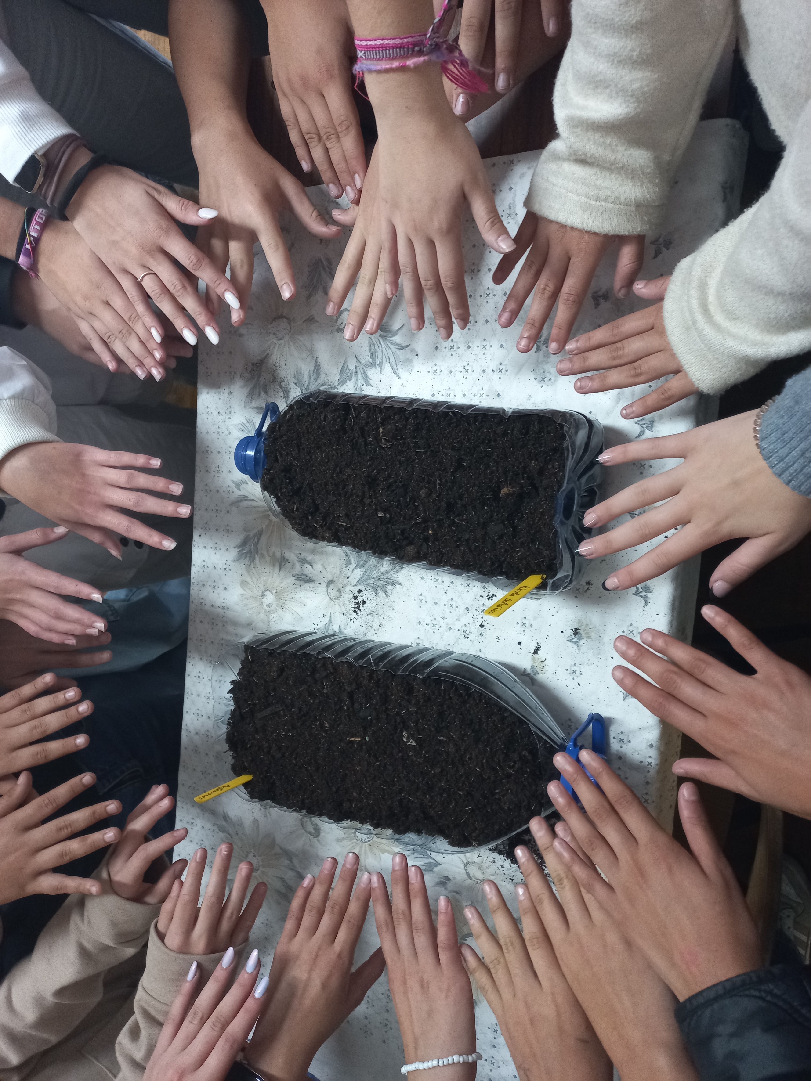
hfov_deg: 54.9
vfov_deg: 69.4
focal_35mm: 25
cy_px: 540
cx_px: 406
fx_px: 781
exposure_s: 1/33.3
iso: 320
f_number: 1.8
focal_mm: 4.6
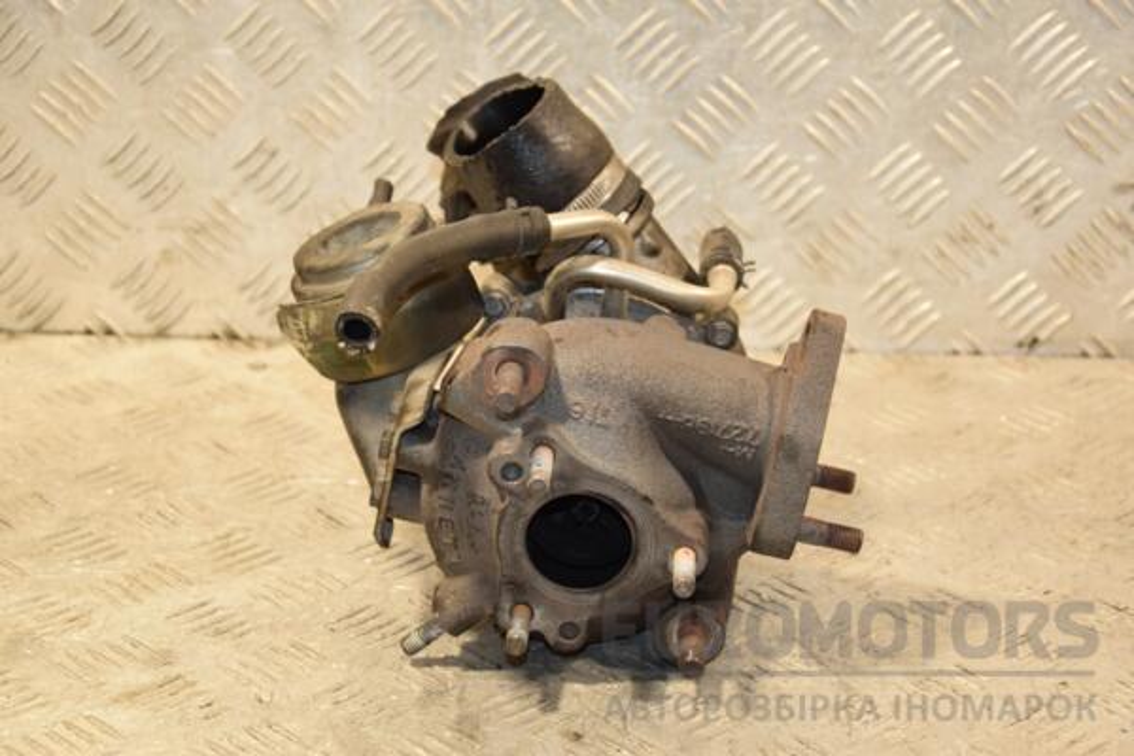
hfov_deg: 26.0
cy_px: 378
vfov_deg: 17.5
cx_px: 567
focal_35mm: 78
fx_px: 2457
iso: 800
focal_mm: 52
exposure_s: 1/100
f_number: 5
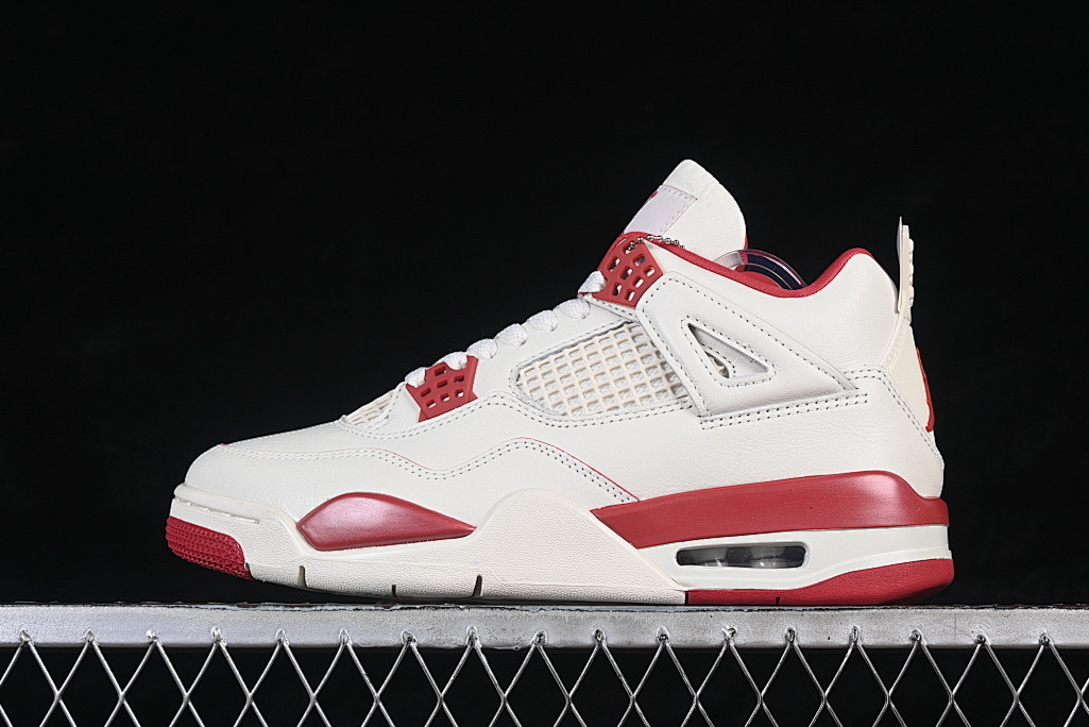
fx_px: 2390
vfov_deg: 17.3
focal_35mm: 79
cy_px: 366
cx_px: 554
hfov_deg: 25.7
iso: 160
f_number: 8
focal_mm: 50
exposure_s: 1/80
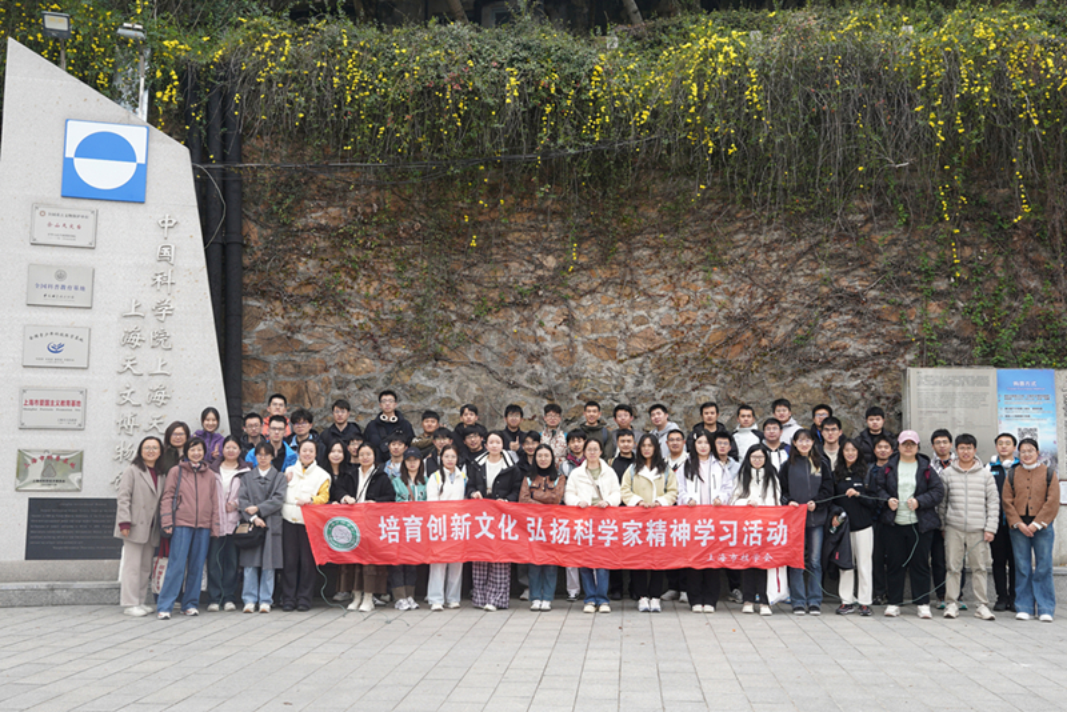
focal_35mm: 36
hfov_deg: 53.1
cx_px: 534
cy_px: 356
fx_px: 1067
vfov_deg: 36.9
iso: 200
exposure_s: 1/160
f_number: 5.6
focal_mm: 24
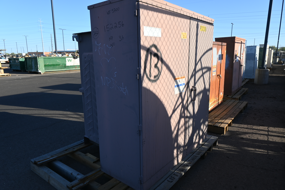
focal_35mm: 24
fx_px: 190
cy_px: 95
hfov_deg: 73.7
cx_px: 142
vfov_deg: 53.1
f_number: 5.6
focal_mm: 16
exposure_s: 1/250
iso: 100
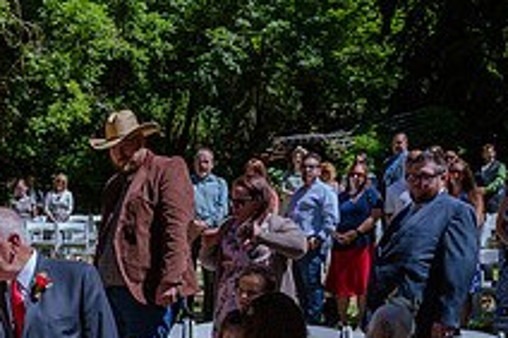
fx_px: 973
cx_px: 13
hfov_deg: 27.7
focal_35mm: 69
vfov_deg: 18.6
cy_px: 406
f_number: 6.3
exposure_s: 1/500
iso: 160
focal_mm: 24
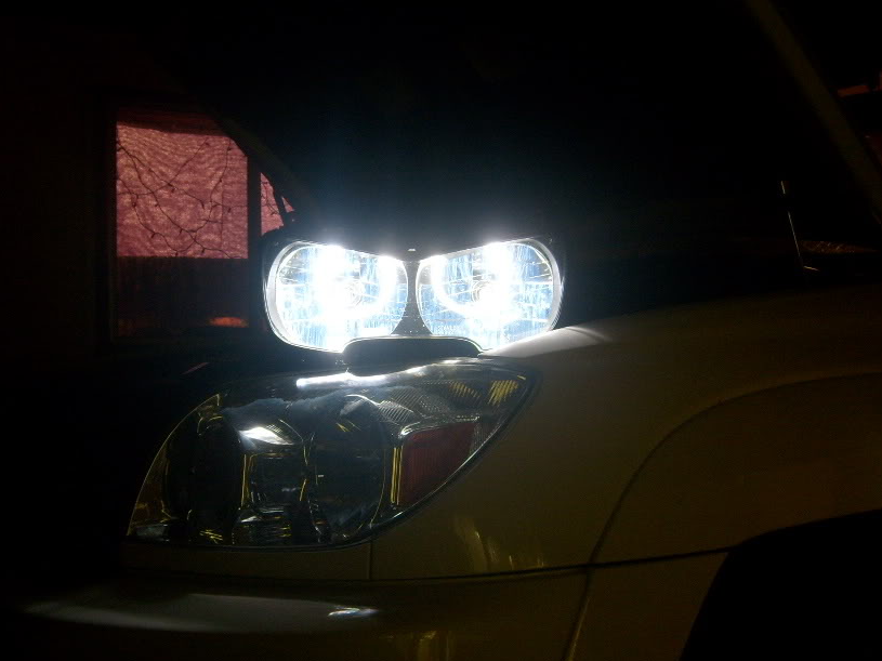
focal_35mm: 44
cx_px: 361
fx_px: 1121
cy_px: 371
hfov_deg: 42.8
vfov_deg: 32.8
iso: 80
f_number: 2.8
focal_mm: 5.8
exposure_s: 4
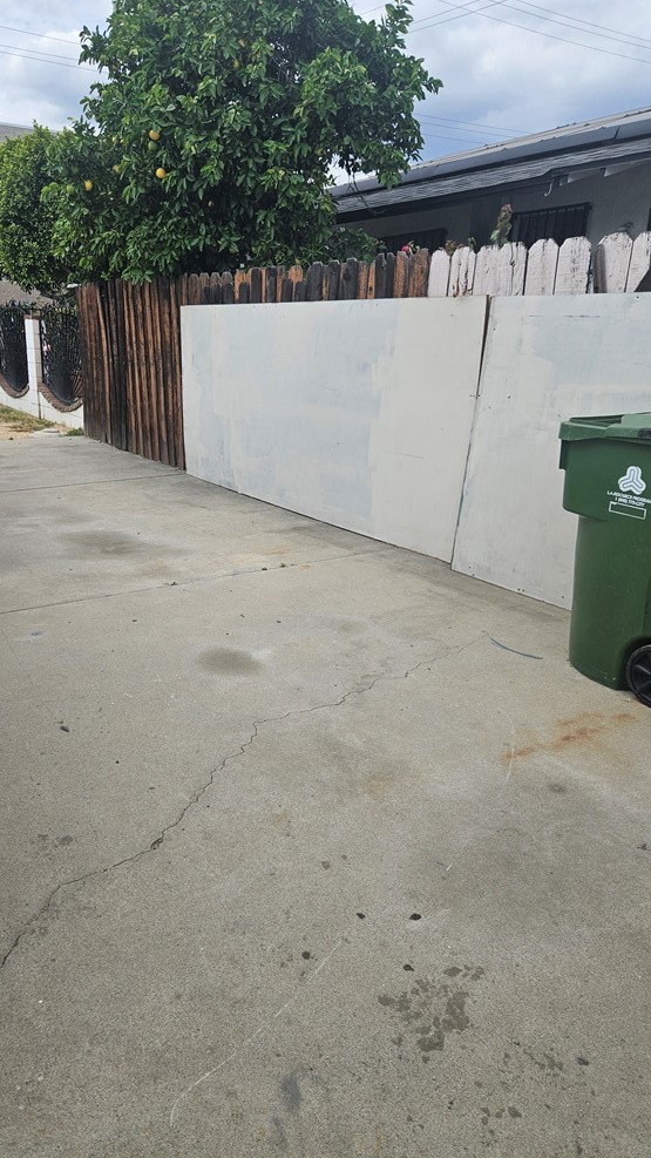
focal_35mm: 26
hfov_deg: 44.2
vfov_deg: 71.9
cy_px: 578
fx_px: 798
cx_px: 263
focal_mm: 5.4
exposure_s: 1/2175
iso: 25
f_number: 1.8
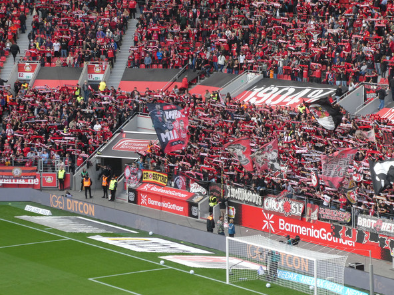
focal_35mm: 146
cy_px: 148
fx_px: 1662
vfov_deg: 10.2
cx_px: 192
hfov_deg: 13.5
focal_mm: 24.2
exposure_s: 1/80
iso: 125
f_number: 5.3
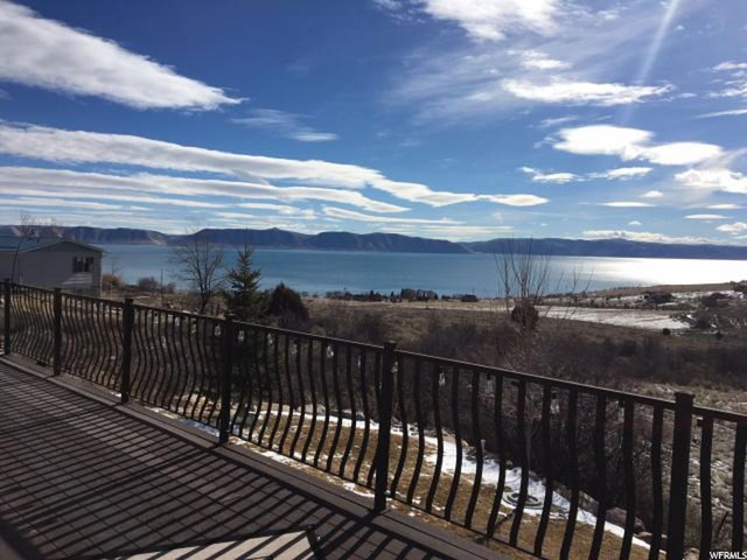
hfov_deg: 61.7
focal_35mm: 29
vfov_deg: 48.2
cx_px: 374
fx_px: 626
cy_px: 280
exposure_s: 1/3846
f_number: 2.2
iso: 25
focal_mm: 4.15
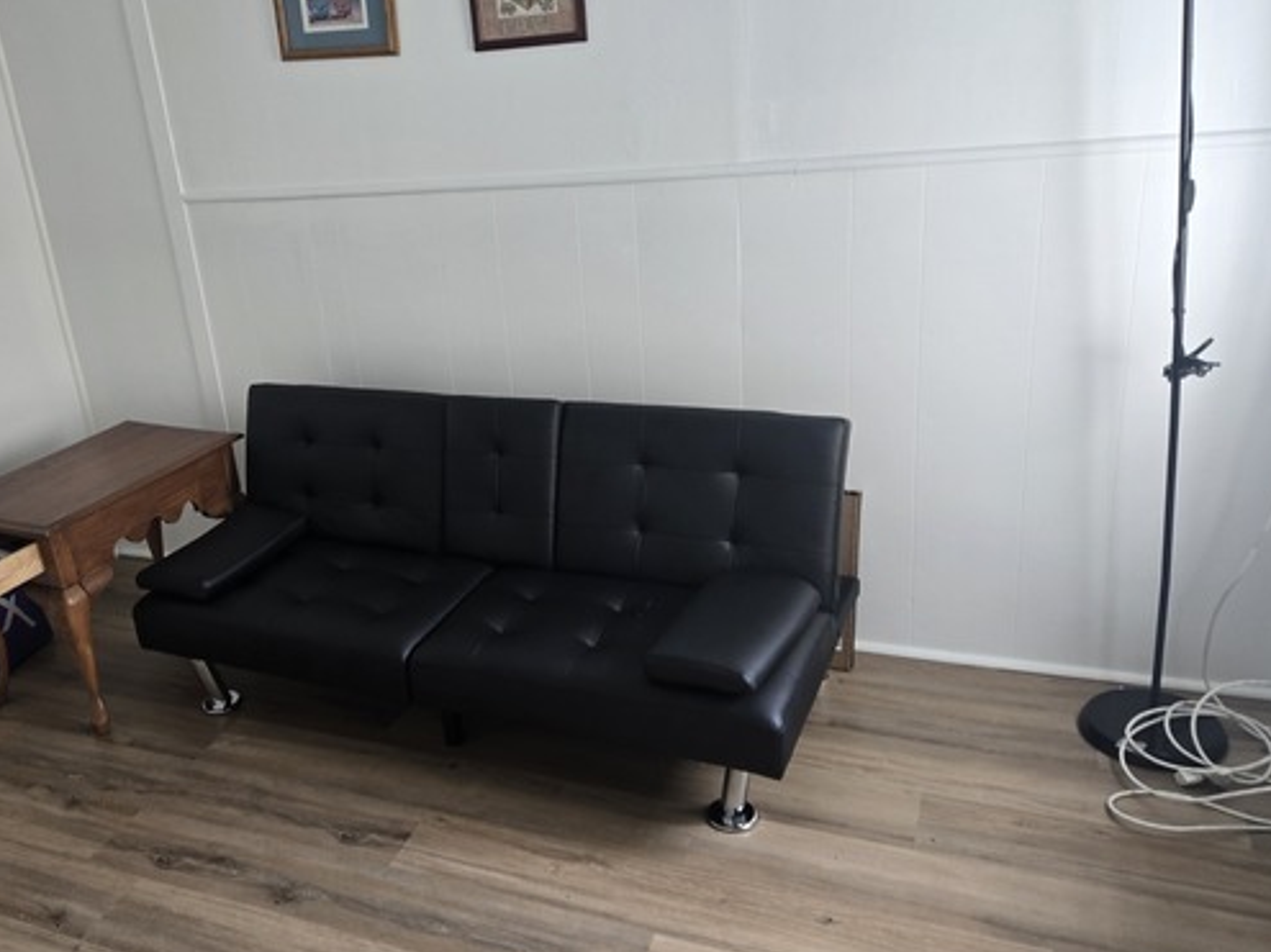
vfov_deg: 45.4
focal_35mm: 31
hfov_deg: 58.0
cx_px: 517
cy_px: 475
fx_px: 1138
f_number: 1.8
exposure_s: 1/60
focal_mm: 5.4
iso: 100
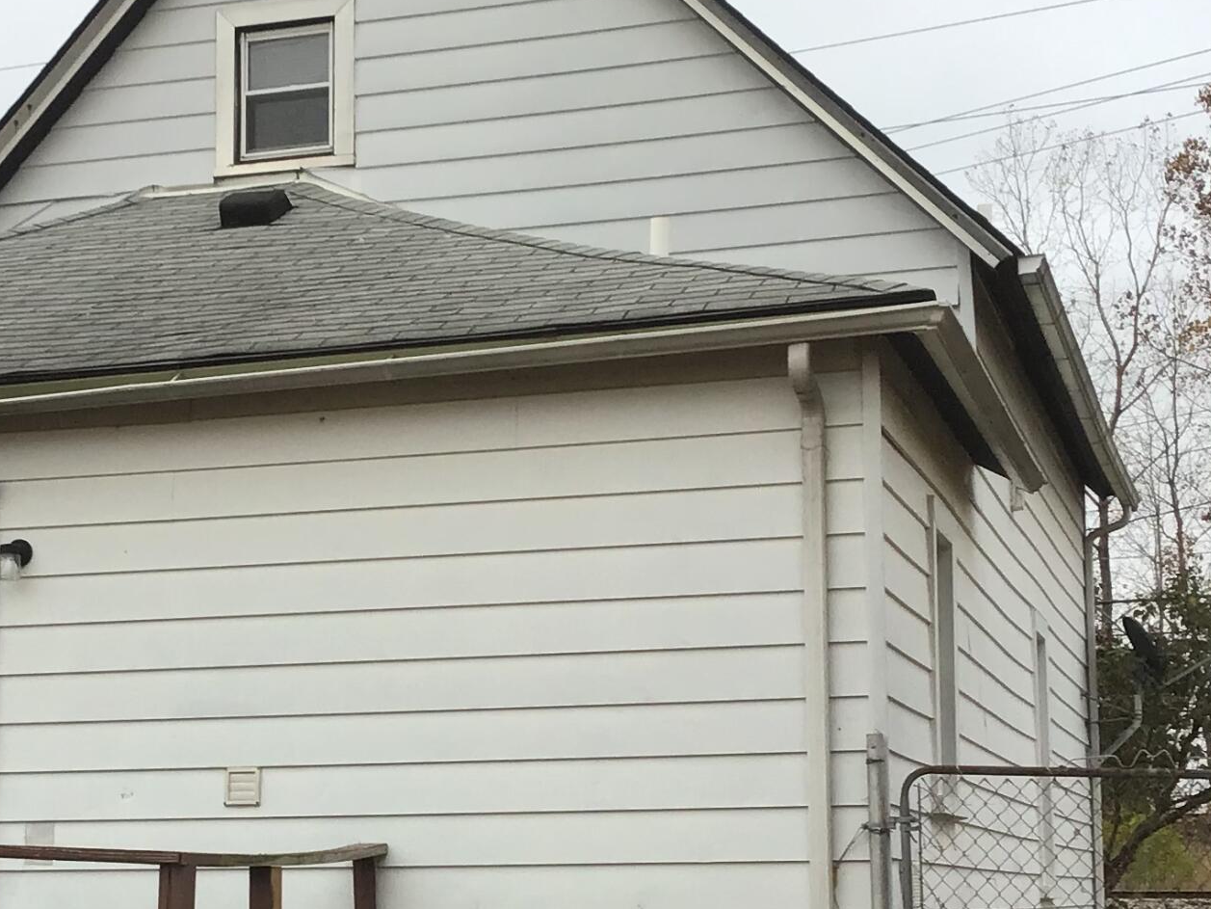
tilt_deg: +4.4
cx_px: 311
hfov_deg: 26.0
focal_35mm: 74
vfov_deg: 19.8
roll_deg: -0.8
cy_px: 685
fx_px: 2589
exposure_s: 1/189
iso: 25
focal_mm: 3.3
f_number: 2.4
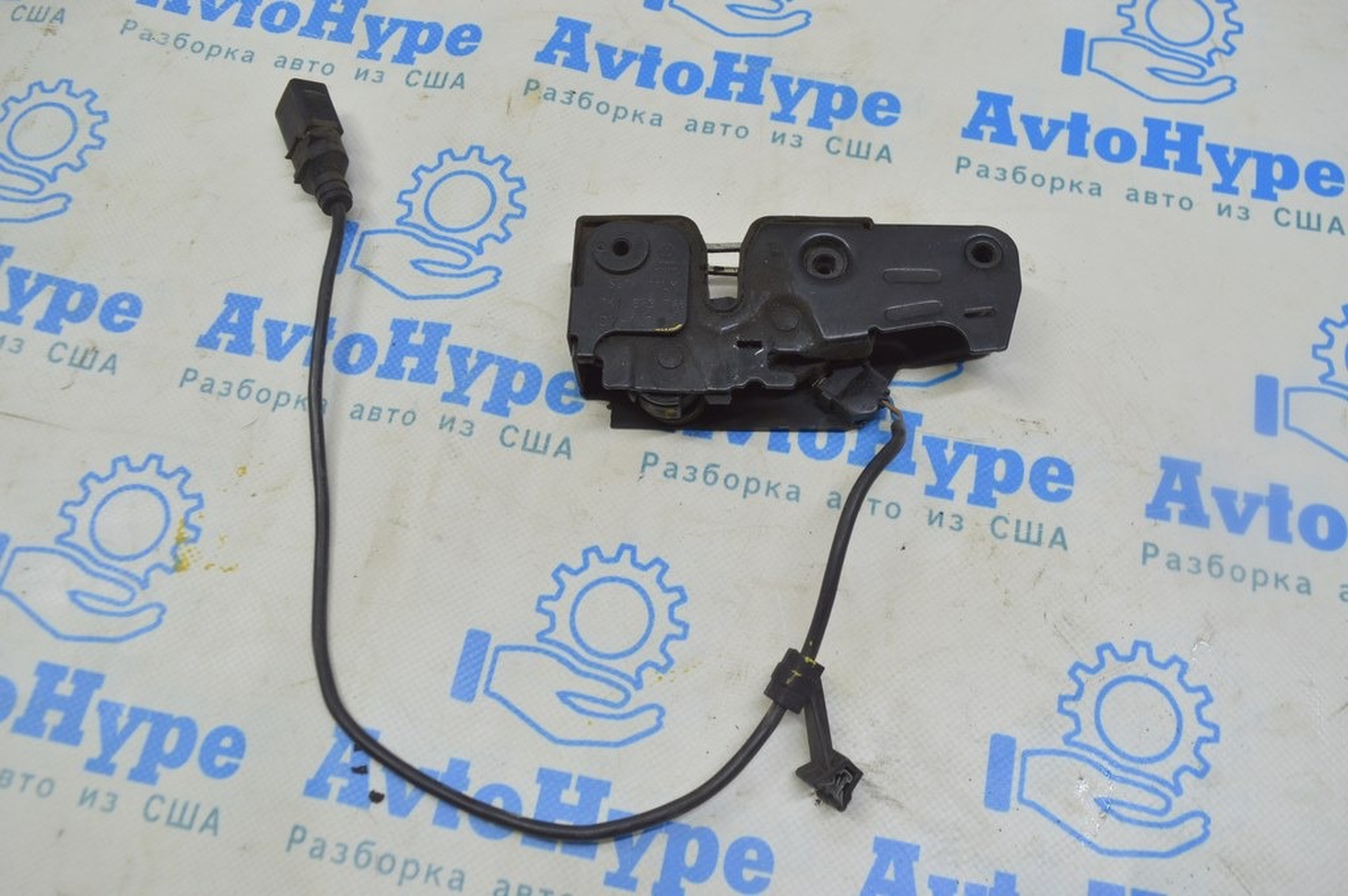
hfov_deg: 57.3
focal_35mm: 33
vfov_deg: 39.9
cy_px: 448
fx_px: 1235
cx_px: 674
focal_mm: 22
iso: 400
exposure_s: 1/25
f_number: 5.6
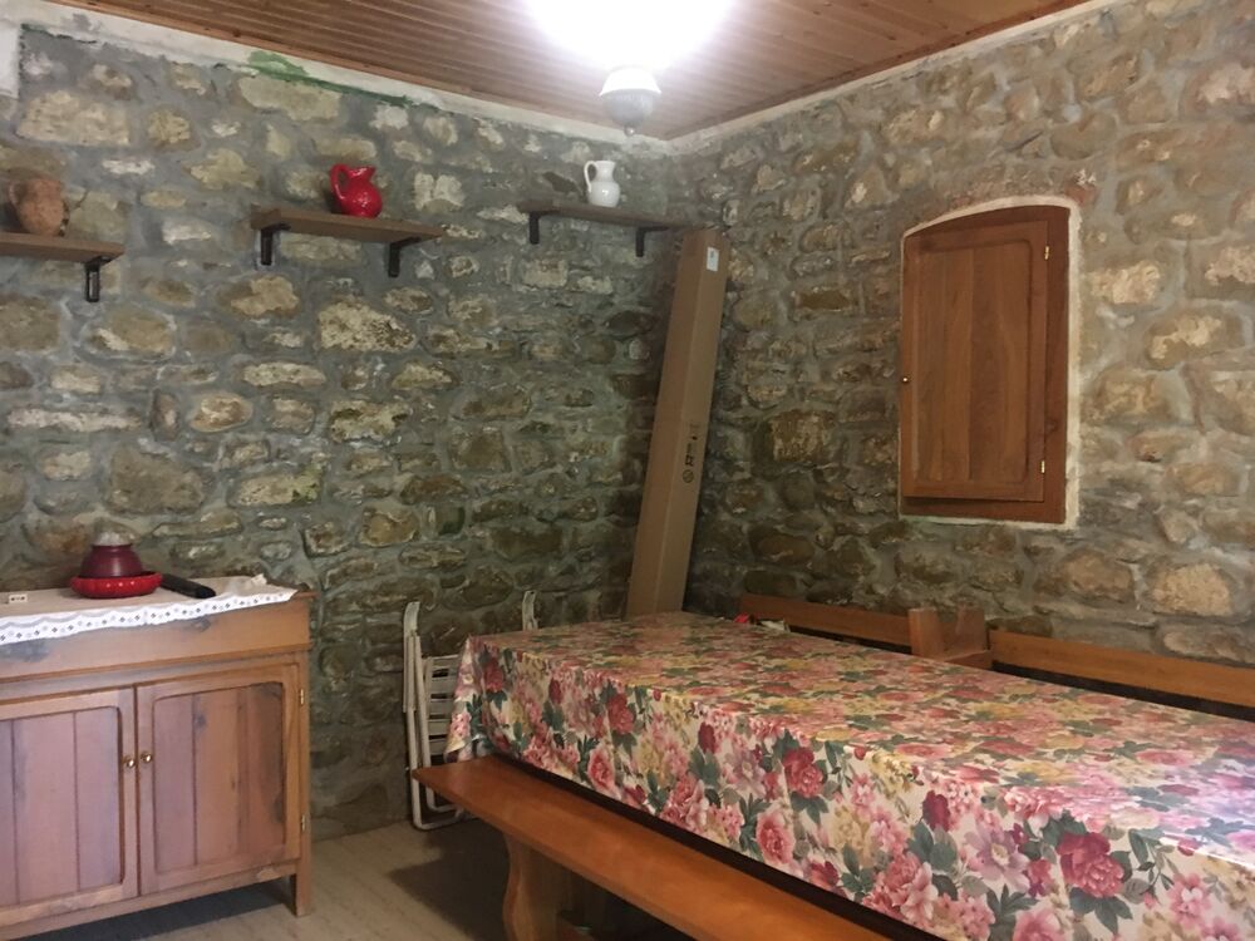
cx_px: 628
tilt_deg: -1.4
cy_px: 470
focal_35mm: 29
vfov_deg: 48.2
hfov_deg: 61.7
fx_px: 1051
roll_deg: +0.7
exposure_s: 1/17
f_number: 2.2
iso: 500
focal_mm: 4.15
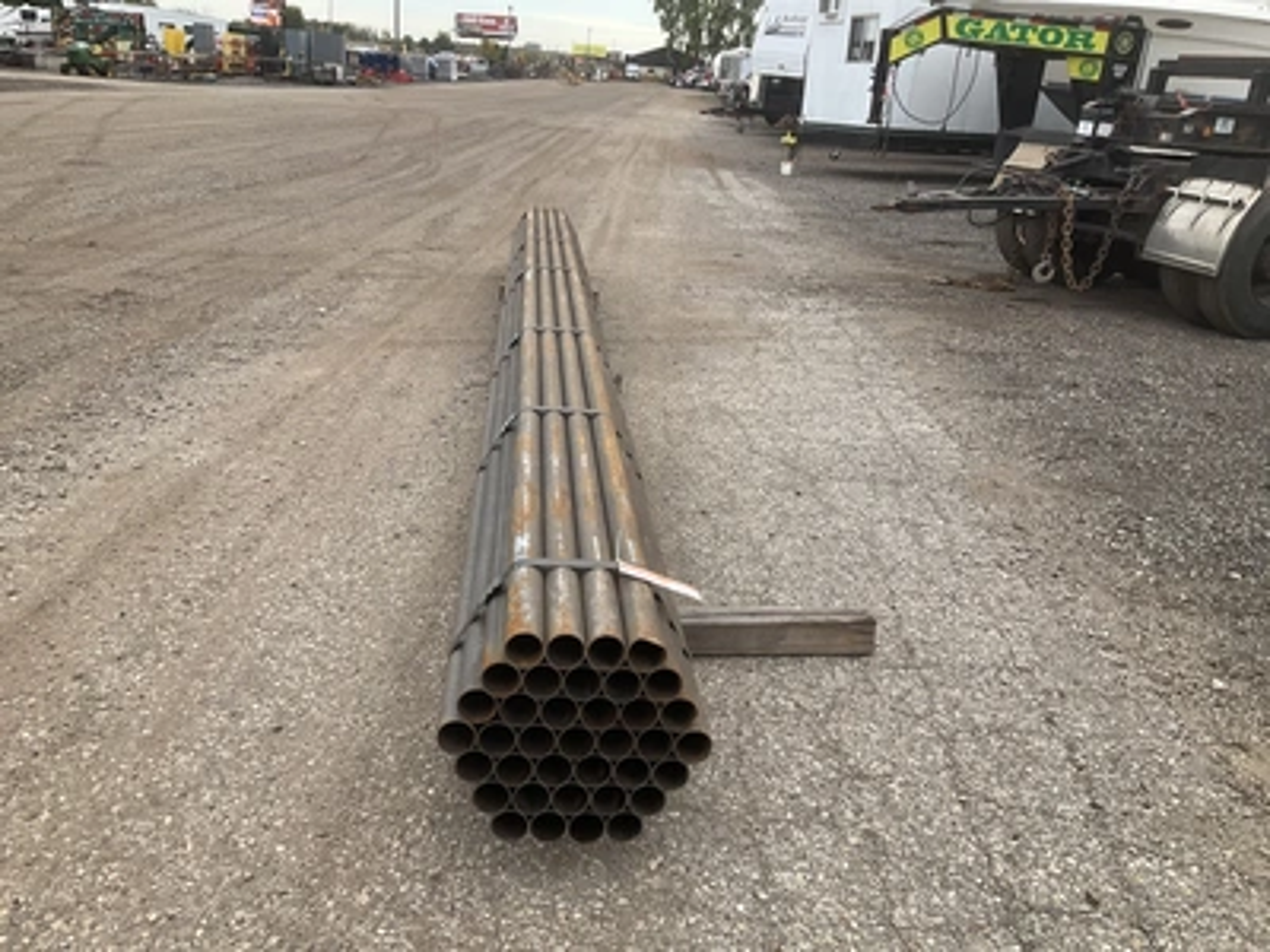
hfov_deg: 61.7
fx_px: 1064
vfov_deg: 48.2
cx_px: 635
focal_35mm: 29
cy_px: 476
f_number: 1.8
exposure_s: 1/657
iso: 25
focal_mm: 3
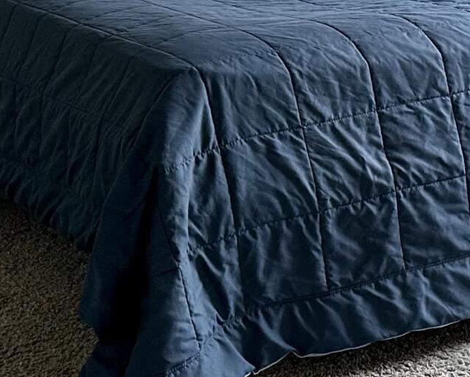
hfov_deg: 16.5
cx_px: 589
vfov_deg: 13.7
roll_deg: -1.5
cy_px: -19
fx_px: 1545
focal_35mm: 111
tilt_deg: -8.8
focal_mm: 6.86
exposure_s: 1/68
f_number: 1.78
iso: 250
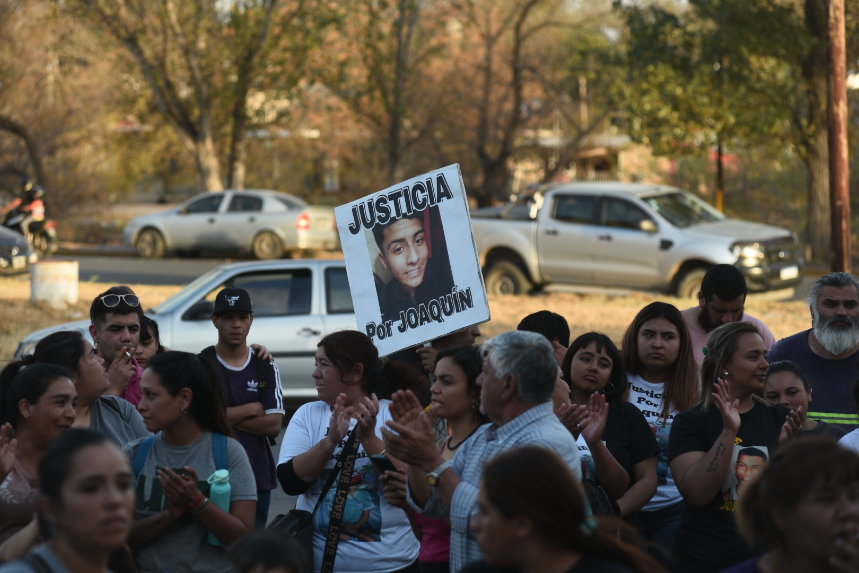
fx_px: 3221
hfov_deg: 15.2
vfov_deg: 10.2
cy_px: 286
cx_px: 430
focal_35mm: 135
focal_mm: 135
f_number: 5
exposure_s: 1/400
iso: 320
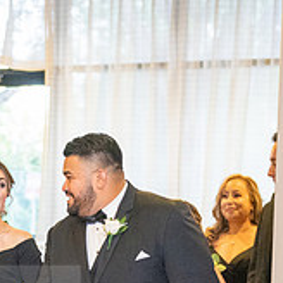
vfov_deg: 10.5
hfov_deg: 10.5
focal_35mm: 165
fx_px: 1526
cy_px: 275
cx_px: -30
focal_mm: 45
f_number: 2.8
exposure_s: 1/125
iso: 1600
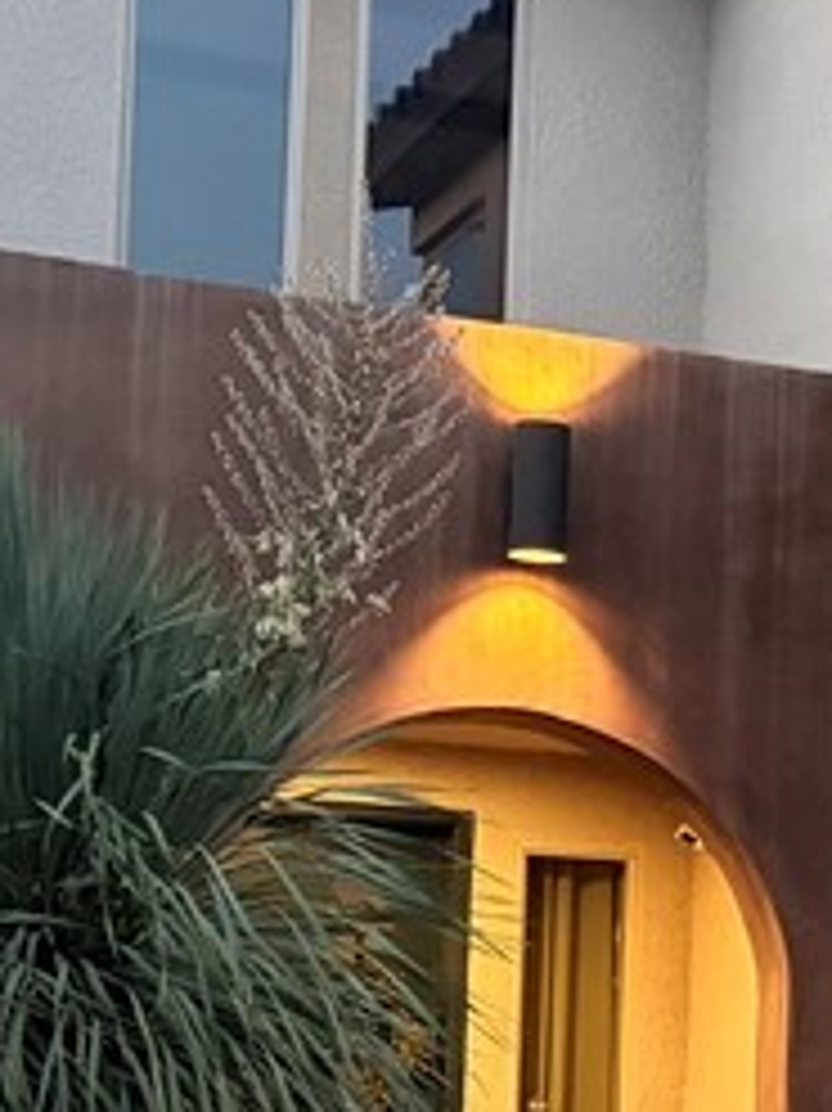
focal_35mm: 108
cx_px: 1610
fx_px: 3464
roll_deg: -0.2
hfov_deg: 12.3
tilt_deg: +4.8
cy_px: 941
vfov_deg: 18.0
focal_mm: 5.96
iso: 500
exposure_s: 1/30
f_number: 1.6
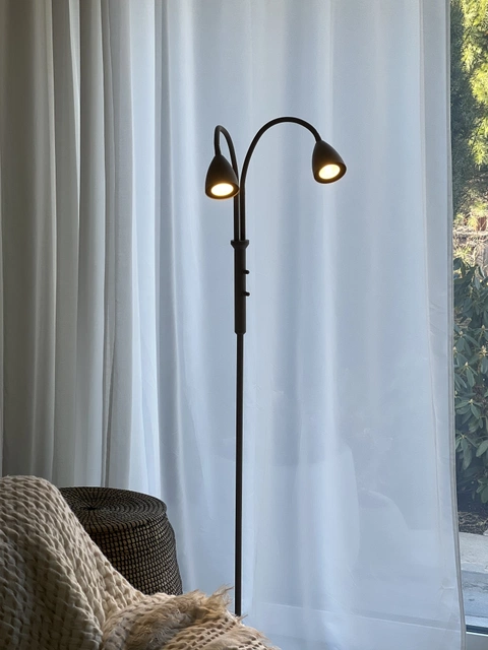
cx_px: 244
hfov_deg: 19.1
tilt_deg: -9.3
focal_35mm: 77
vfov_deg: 25.3
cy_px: 325
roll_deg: -0.7
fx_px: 1447
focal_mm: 9
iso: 40
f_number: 2.8
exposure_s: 1/100
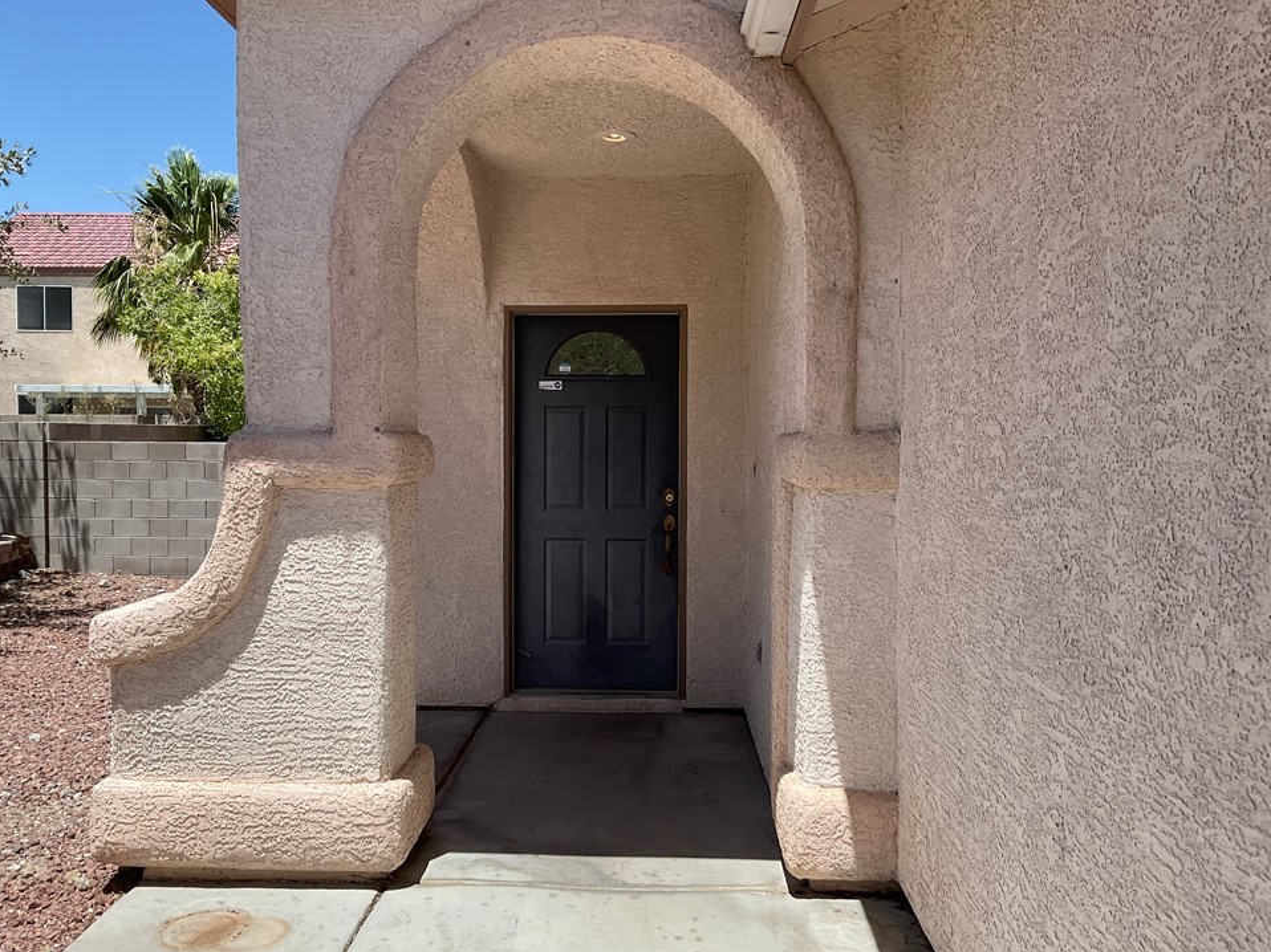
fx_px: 1138
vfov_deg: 45.4
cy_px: 477
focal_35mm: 31
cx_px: 613
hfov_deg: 58.3
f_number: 1.8
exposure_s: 1/1786
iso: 16
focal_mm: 3
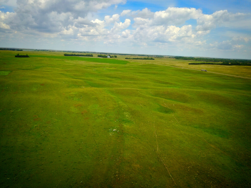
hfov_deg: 67.3
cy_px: 94
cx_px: 126
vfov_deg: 53.1
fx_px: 189
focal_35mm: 26
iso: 100
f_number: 2.2
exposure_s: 1/1156
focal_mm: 4.73
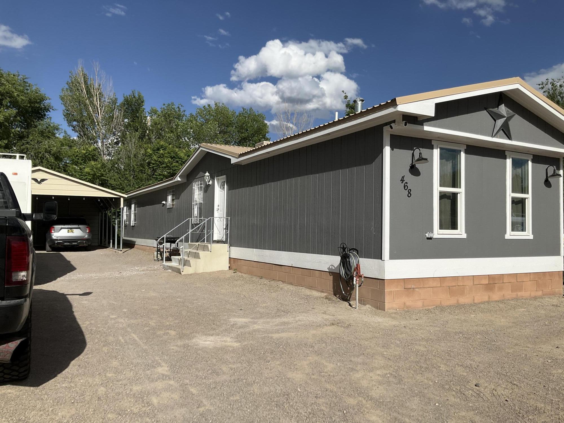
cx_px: 282
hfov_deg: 61.7
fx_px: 472
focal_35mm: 29
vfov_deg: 48.2
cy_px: 212
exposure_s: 1/3788
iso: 25
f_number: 1.8
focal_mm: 3
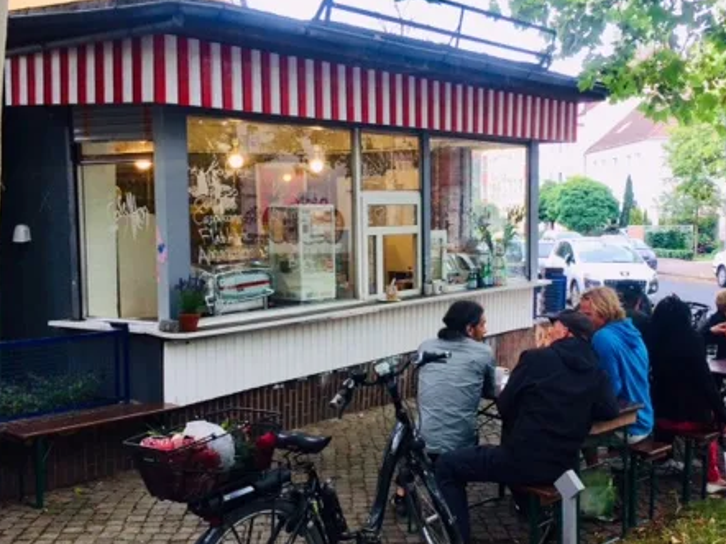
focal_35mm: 42
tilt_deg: -3.8
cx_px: 435
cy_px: 278
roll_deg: -0.1
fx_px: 880
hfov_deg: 44.6
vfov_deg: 34.3
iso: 64
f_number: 2.2
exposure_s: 1/100
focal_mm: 4.15
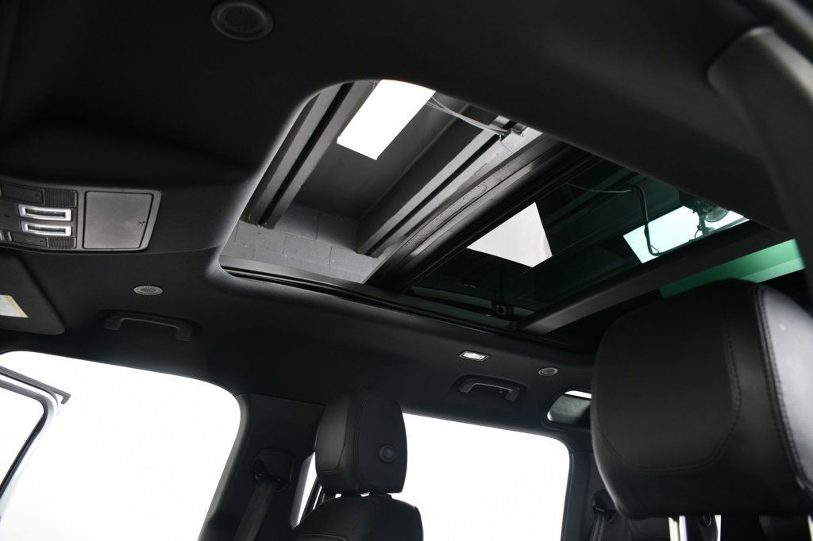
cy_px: 270
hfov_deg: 67.4
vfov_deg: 47.9
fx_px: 610
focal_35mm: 27
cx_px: 406
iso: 100
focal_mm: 18
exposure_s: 1/160
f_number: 4
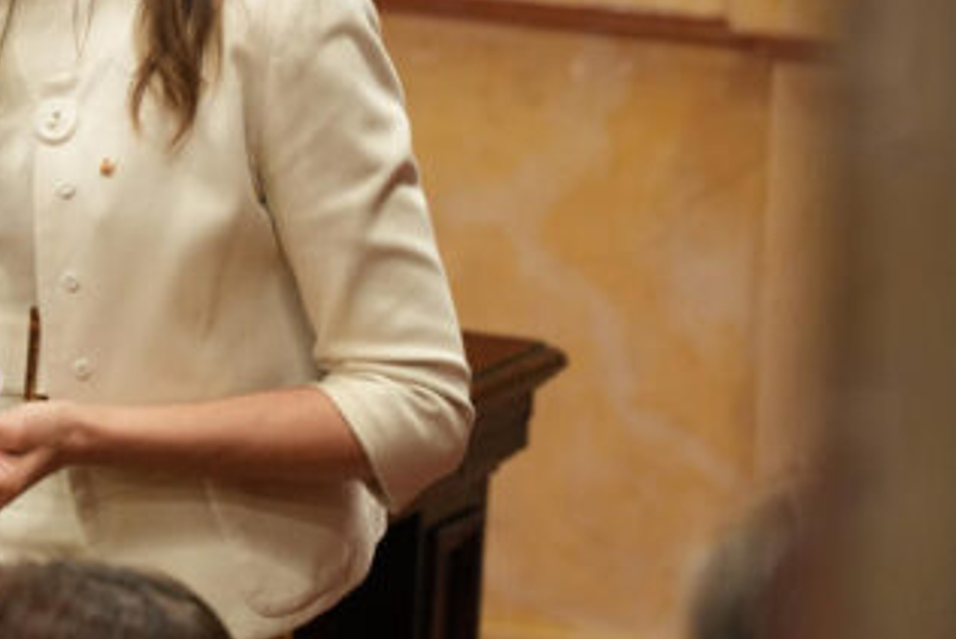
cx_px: 33
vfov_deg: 3.3
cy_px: 94
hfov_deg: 4.9
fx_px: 11105
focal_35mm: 418
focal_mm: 200
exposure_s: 1/125
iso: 2500
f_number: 4.5
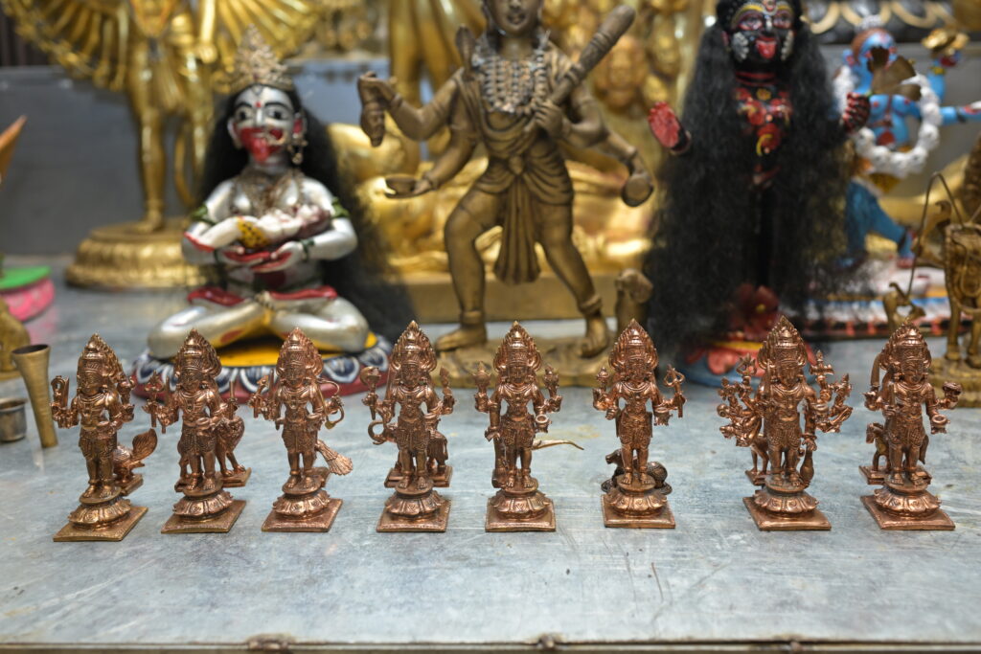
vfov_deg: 37.9
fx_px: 954
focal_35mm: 35
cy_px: 327
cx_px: 490
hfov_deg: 54.4
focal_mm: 35
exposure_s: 1/160
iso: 500
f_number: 4
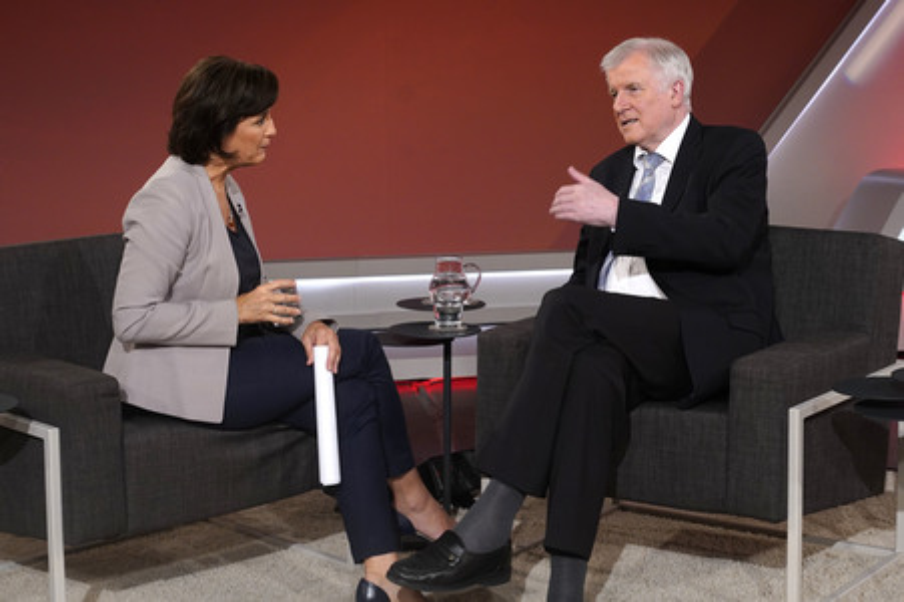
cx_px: 452
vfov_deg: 27.0
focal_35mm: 50
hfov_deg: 39.6
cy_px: 301
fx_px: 1255
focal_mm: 50
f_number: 5.6
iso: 1600
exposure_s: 1/125
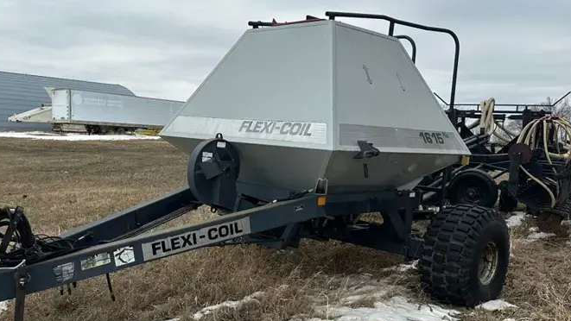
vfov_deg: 31.1
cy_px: 200
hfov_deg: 52.7
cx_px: 266
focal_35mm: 38
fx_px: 575
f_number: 1.78
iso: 80
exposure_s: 1/3356
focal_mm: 6.86
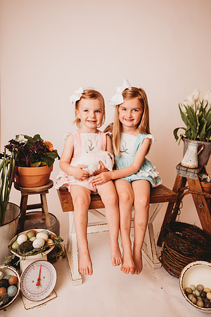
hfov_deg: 53.1
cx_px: 106
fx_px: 211
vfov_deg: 73.7
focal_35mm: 24
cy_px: 158
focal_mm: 24
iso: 160
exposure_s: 1/160
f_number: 2.5
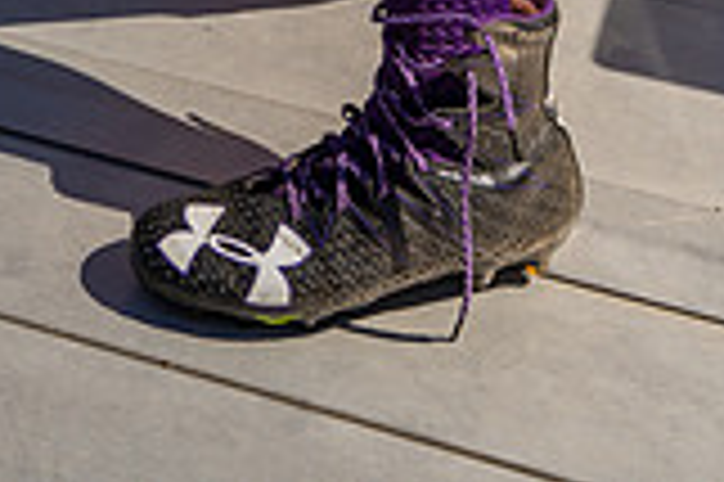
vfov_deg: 13.5
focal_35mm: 84
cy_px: -527
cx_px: 333
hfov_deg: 24.2
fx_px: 1688
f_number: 8
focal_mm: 30
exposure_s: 1/125
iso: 100
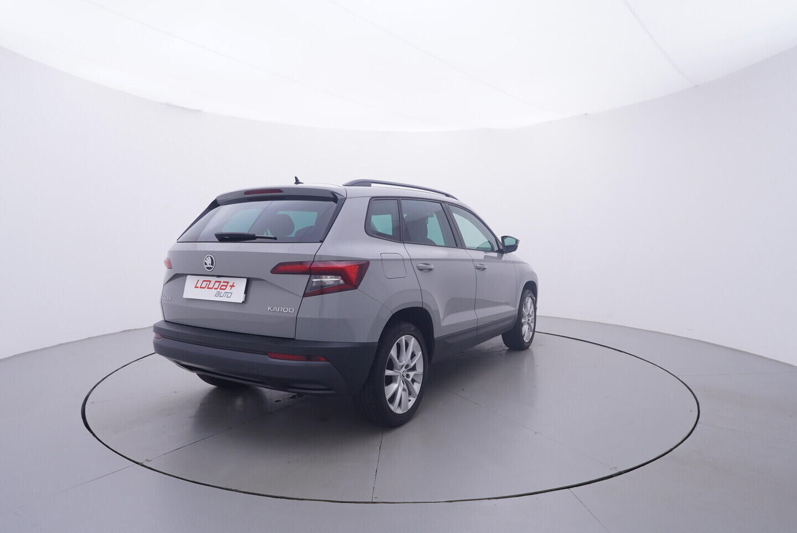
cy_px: 266
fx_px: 498
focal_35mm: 22
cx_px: 398
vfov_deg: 56.2
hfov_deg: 77.3
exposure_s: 1/80
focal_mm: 15
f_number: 5
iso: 200
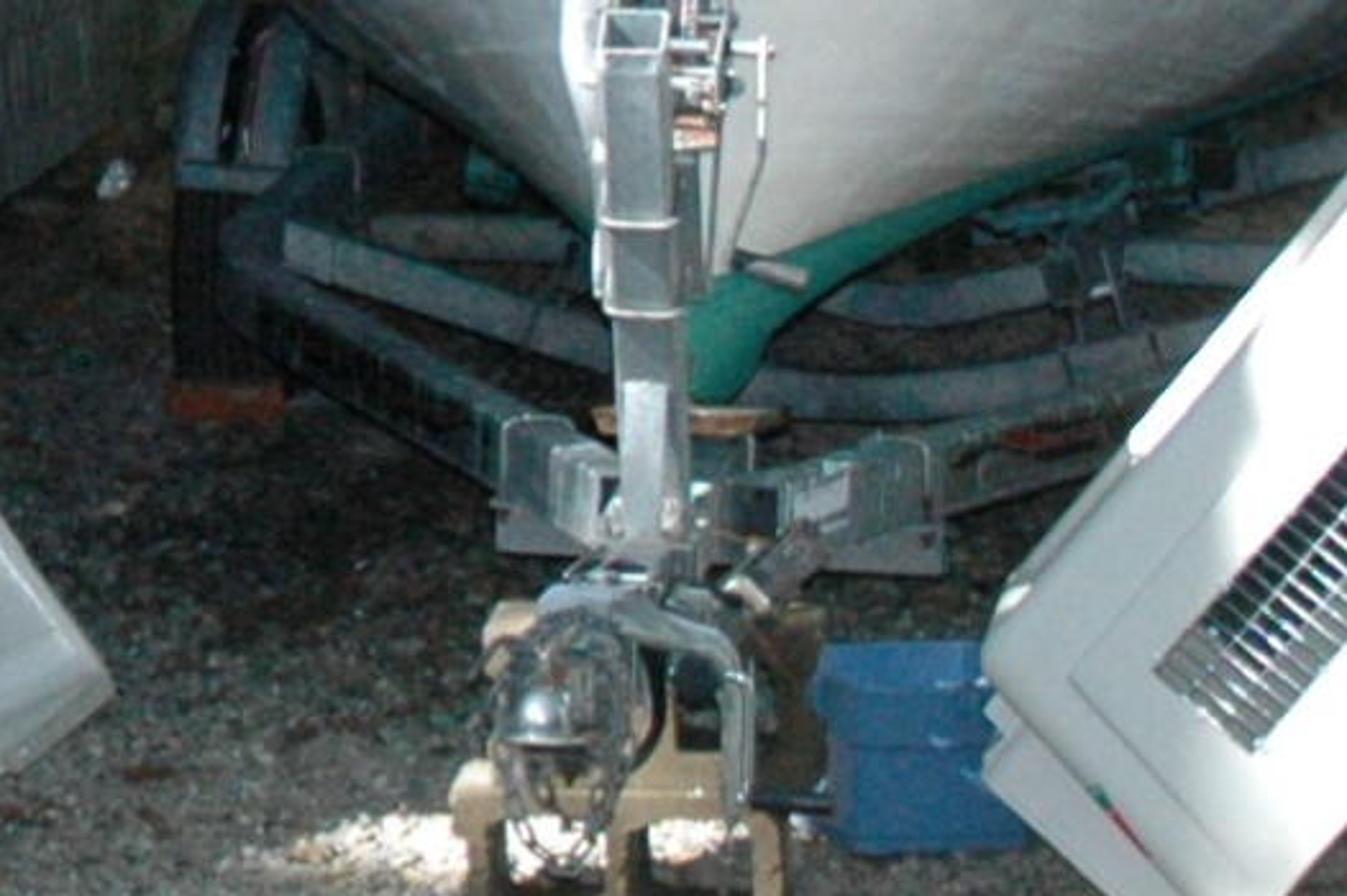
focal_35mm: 214
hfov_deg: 9.2
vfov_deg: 6.3
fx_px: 7996
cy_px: -479
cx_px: -955
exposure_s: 1/400
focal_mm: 25
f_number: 4
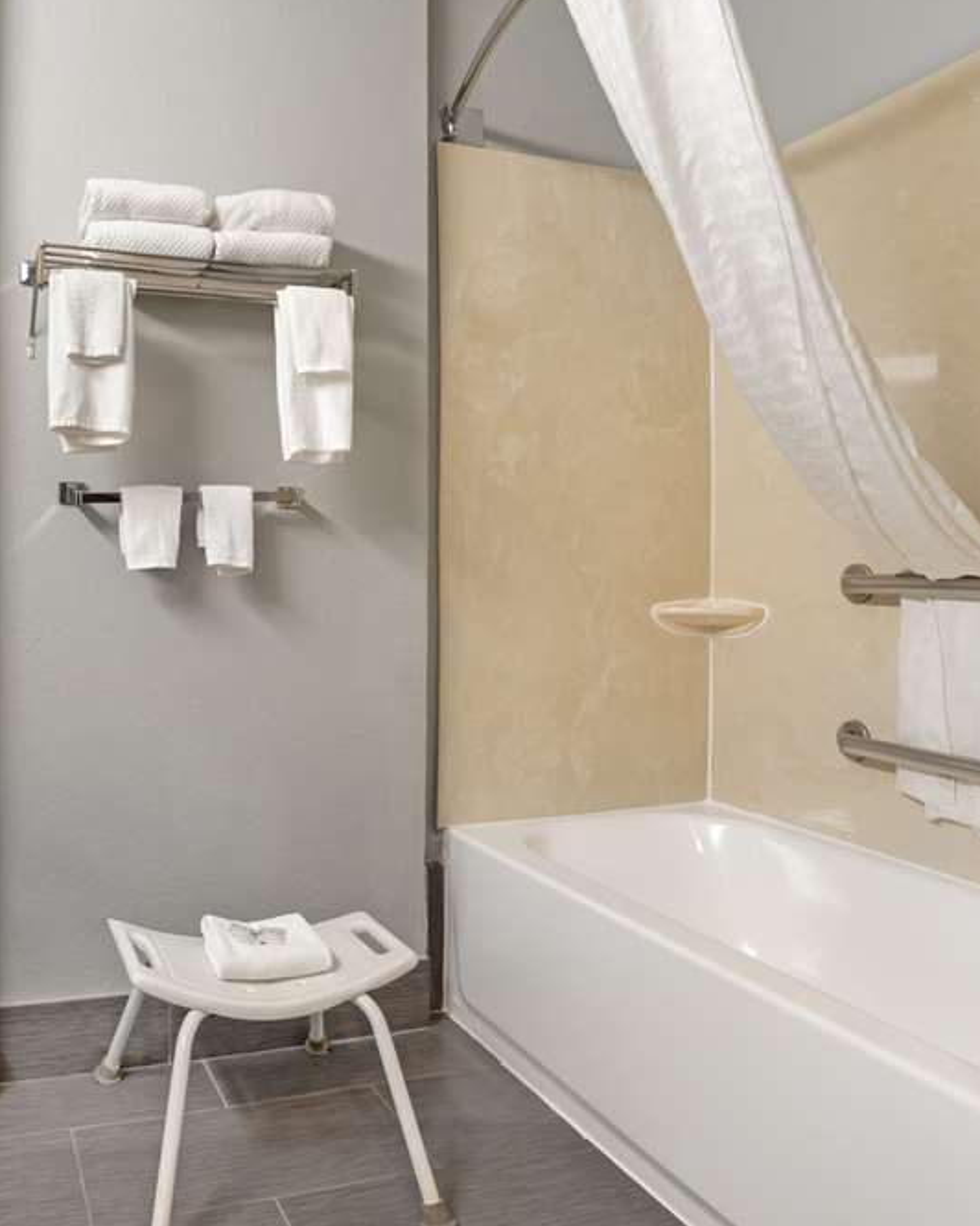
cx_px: 290
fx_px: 943
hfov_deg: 53.3
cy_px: 619
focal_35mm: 26
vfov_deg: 66.0
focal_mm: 18
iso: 400
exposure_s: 1/20
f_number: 10
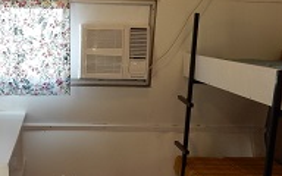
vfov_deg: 18.5
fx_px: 530
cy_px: 165
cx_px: 79
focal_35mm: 69
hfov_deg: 29.4
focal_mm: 4.5
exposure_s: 1/30
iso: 140
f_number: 4
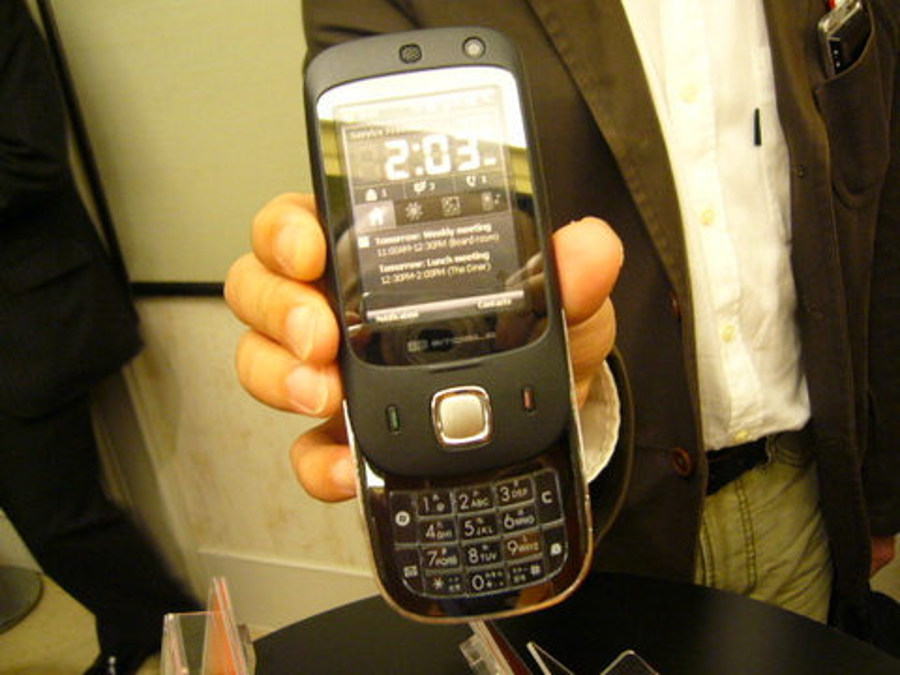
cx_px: 450
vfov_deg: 40.7
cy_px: 338
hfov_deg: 52.6
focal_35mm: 35
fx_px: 910
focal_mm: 5.8
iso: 160
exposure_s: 1/15
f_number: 2.8
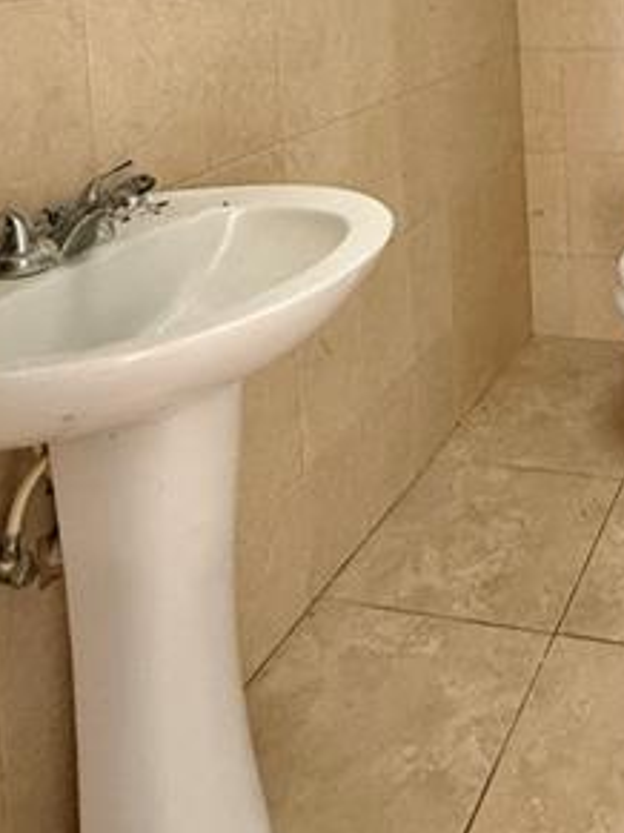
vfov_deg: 42.2
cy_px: -29
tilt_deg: -2.3
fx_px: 890
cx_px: 658
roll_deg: -1.0
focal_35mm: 37
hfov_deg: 34.3
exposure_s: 1/60
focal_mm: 2.22
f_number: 2.2
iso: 500
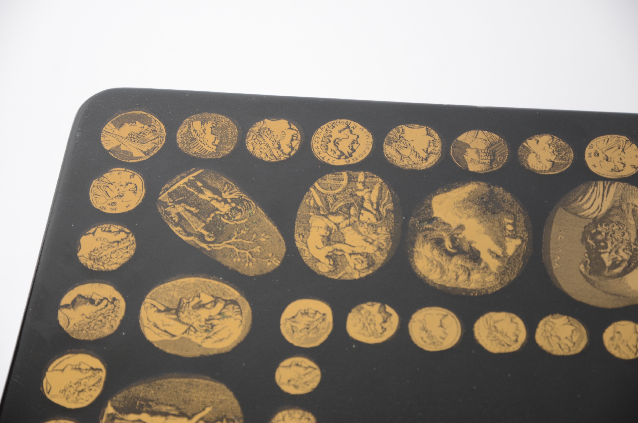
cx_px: 319
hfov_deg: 19.5
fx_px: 1857
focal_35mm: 105
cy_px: 212
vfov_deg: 13.0
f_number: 6.3
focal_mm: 70
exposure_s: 1/80
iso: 200
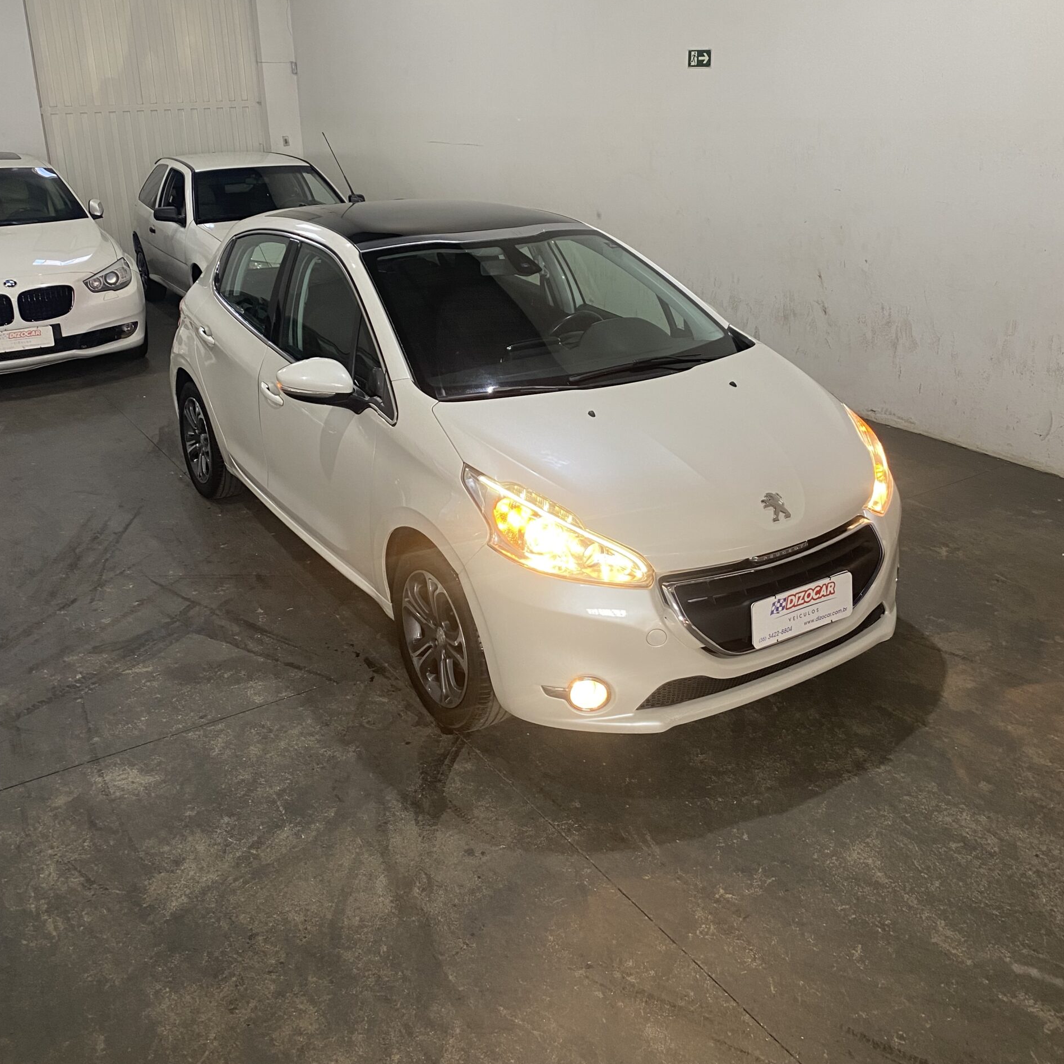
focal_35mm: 31
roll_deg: +2.7
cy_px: 407
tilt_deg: -14.9
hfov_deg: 52.5
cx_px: 535
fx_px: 1078
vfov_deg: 52.0
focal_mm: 4.25
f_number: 1.8
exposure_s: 1/60
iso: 100
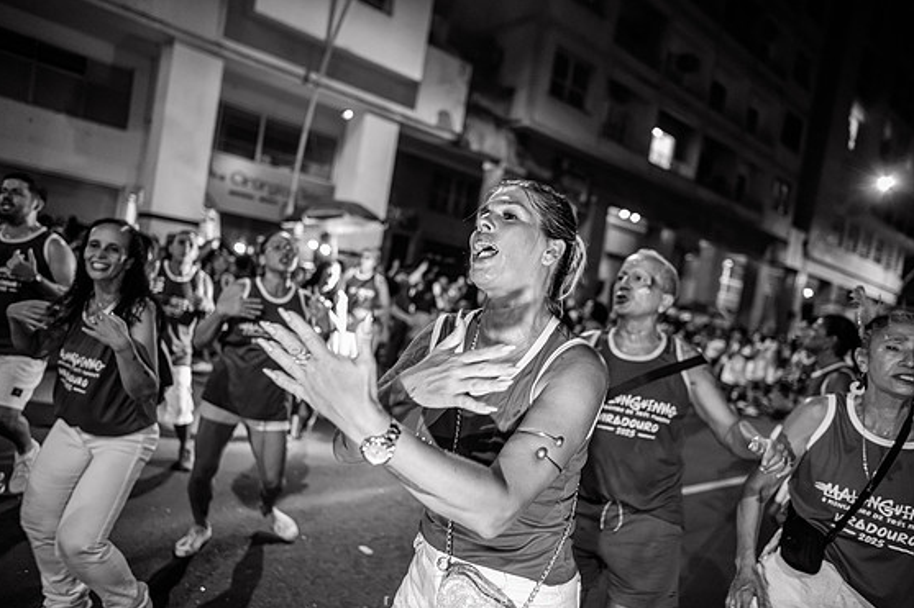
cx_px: 466
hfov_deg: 71.5
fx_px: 634
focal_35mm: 25
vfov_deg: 51.3
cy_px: 312
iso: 5000
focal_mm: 24
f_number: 1.8
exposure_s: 1/200
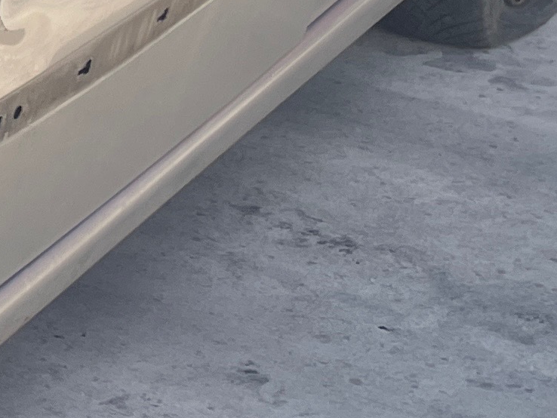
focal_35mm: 142
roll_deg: +3.2
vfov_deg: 10.3
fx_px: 2286
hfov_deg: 11.9
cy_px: -32
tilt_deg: -20.9
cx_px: -658
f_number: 1.6
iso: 32
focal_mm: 4.2
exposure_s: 1/1159
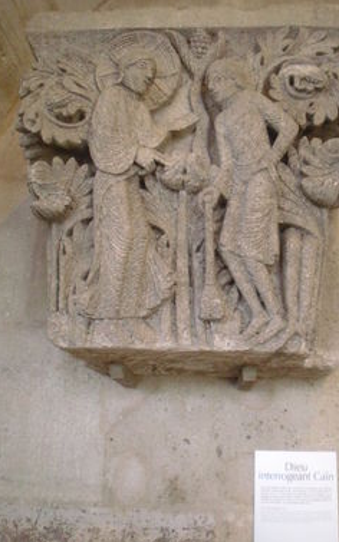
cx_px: 188
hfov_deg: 34.4
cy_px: 285
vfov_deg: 52.7
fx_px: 547
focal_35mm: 37
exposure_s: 1/40
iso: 400
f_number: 2.8
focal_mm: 5.58
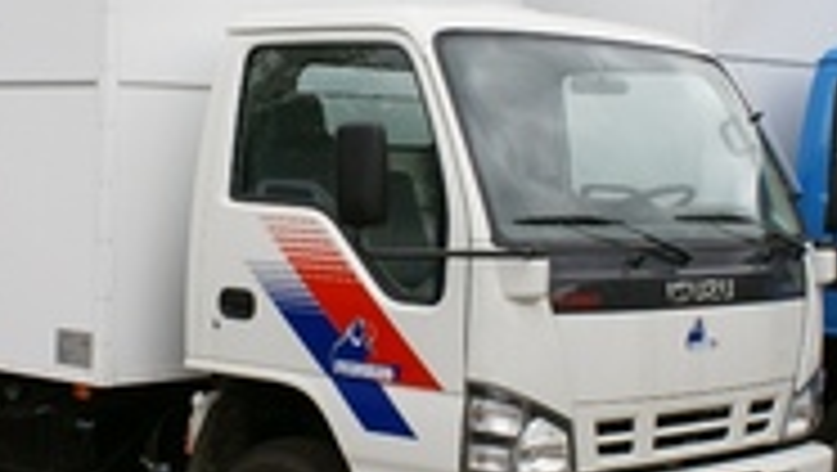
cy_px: 193
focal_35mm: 88
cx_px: 266
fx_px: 1955
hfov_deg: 24.0
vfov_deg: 13.8
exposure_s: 1/80
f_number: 8
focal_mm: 26
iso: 100
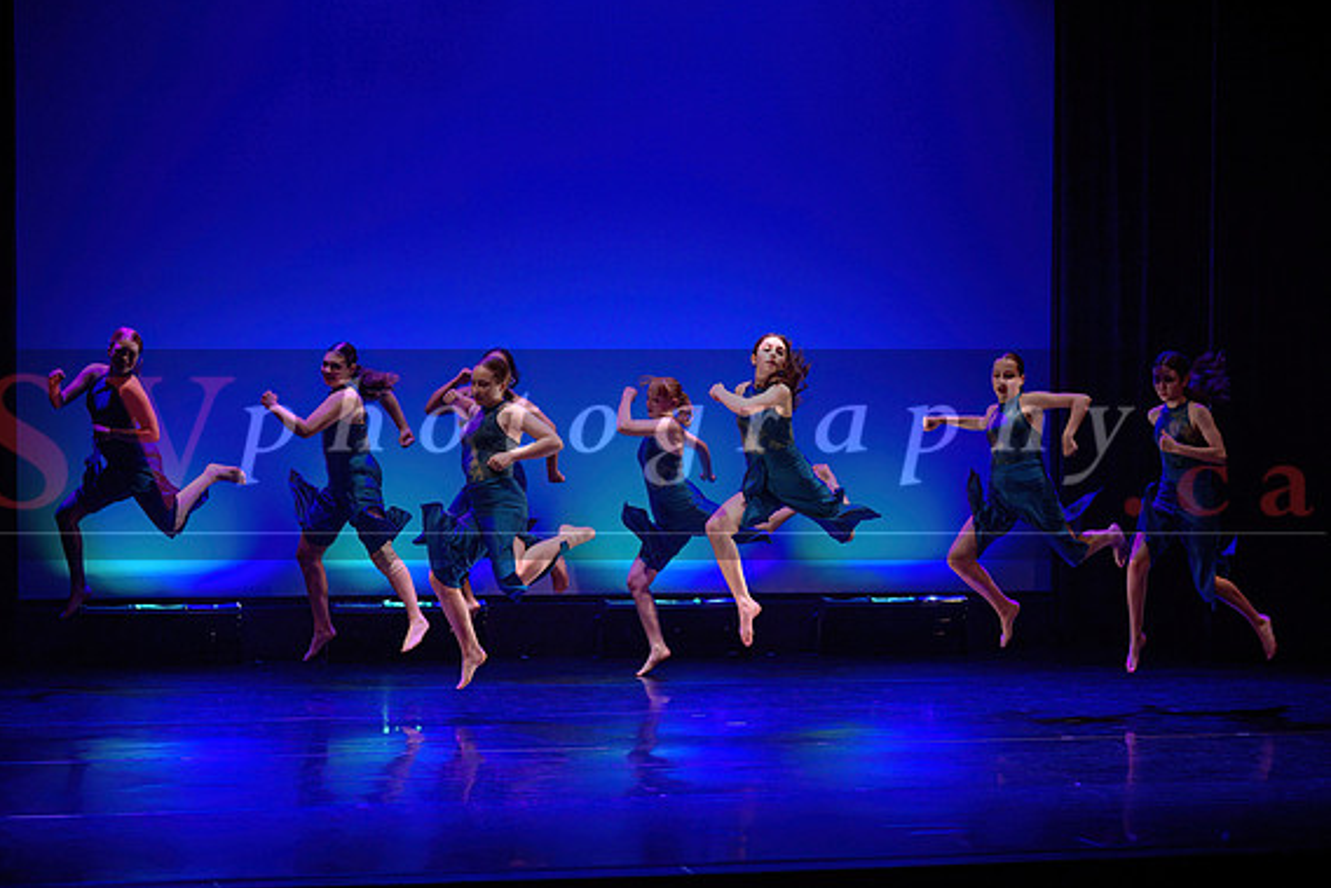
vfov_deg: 15.9
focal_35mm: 86
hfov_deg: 23.6
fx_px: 3180
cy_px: 439
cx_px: 654
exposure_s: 1/400
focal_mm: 82
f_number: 2.8
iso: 1600
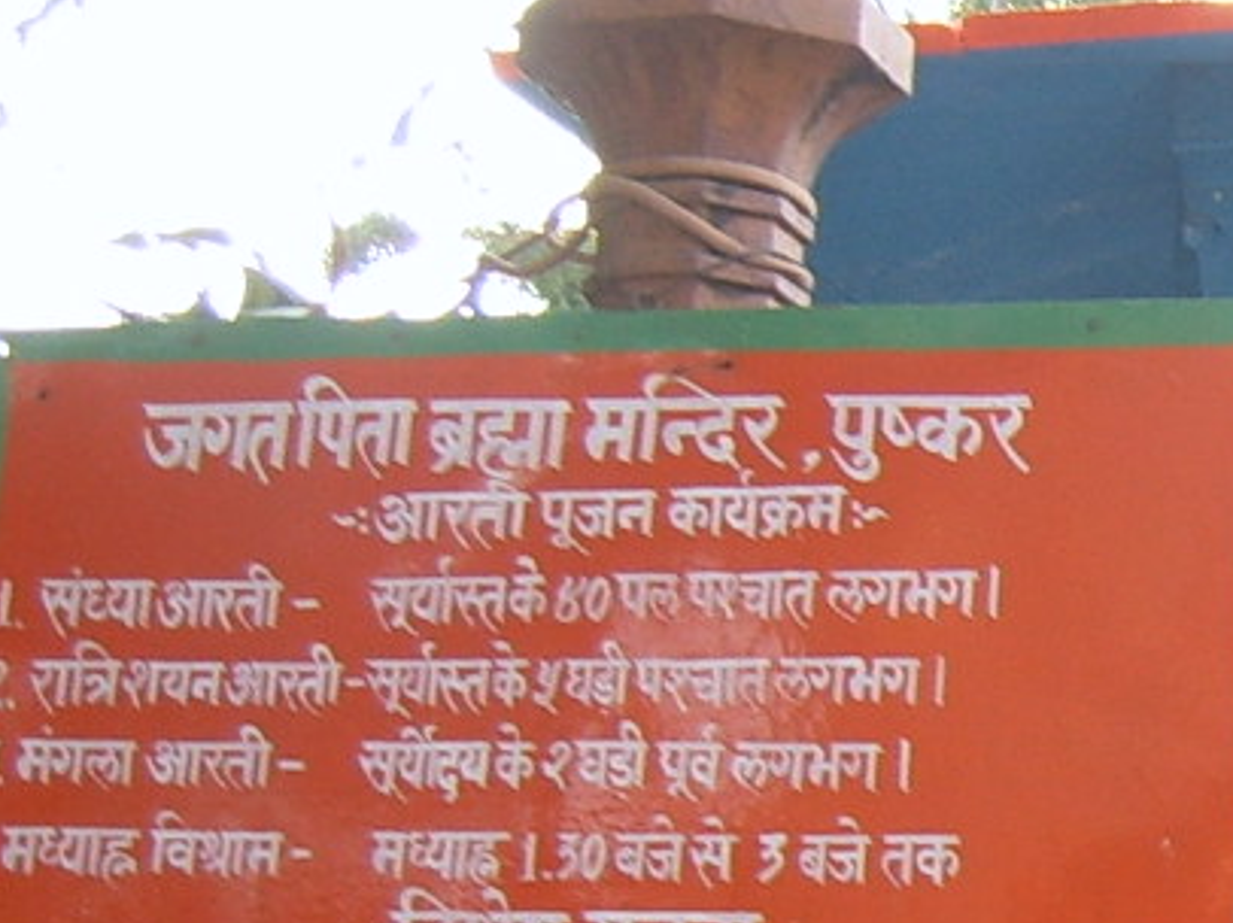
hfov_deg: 13.2
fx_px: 4913
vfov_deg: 10.6
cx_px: 2038
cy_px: 1038
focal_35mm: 138
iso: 50
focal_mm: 5.8
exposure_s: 1/60
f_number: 2.8
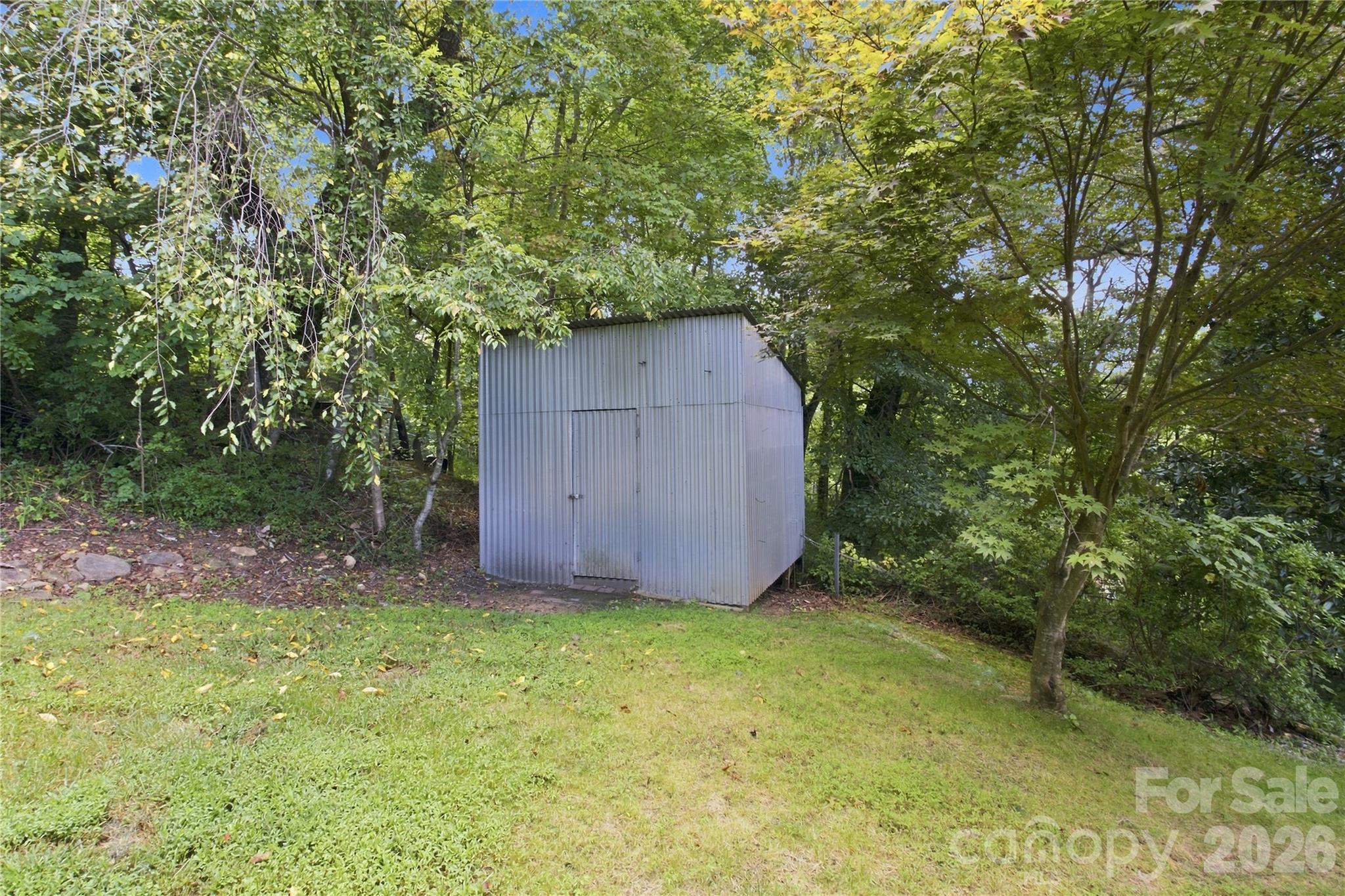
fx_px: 616
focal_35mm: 16
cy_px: 448
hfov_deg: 95.0
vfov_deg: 72.0
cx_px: 672
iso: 100
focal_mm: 11
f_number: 8
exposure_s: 1/8
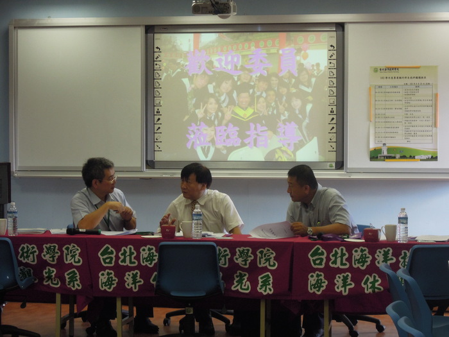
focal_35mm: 100
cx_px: 224
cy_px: 168
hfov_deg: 19.6
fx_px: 1297
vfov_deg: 14.8
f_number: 5.5
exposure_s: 1/50
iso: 400
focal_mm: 17.9
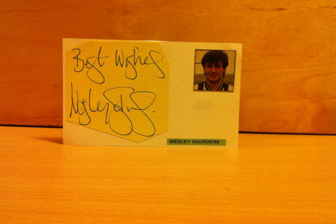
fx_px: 345
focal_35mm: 37
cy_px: 104
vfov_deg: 35.9
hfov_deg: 51.9
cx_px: 169
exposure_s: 1/17
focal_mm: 3.85
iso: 250
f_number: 2.8
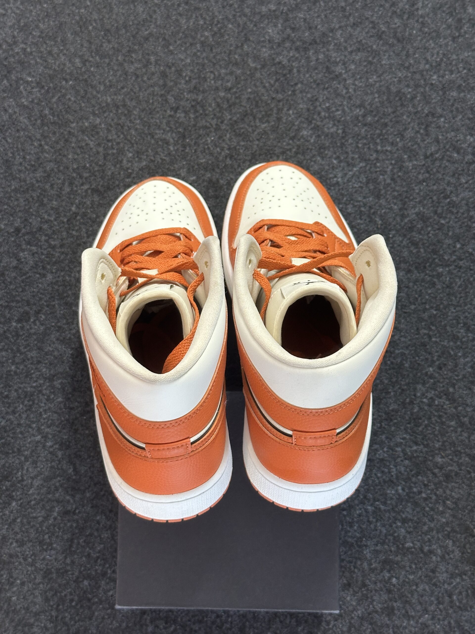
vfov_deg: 39.7
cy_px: 317
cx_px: 238
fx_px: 878
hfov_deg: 30.3
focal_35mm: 48
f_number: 1.78
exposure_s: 1/33
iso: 200
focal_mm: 6.86
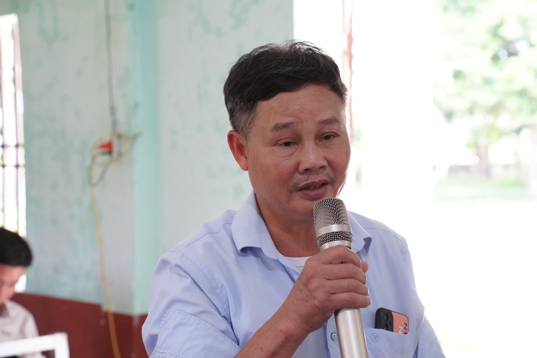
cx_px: 268
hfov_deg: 27.0
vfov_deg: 18.2
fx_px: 1119
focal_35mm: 75
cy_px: 179
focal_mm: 75
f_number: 6.3
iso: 8000
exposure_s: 1/320
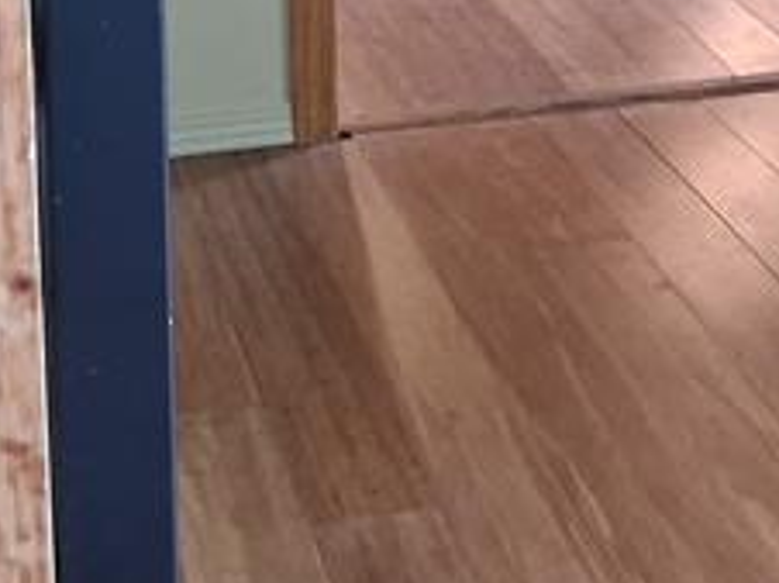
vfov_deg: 11.8
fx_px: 2653
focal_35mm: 118
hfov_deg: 16.7
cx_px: 538
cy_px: -366
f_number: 1.8
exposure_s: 1/24
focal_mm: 3.98
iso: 640
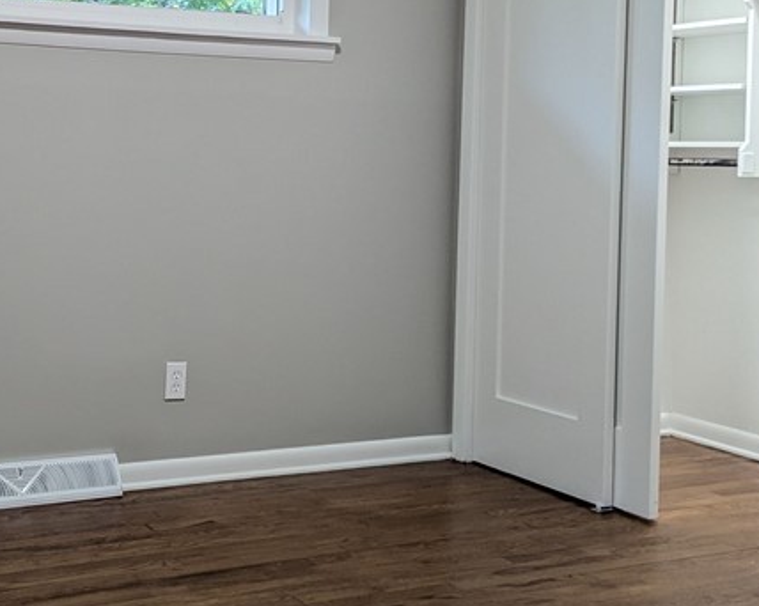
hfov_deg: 32.9
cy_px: 220
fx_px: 1257
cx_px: 187
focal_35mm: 56
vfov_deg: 27.0
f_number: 1.85
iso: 347
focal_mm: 6.81
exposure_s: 1/120
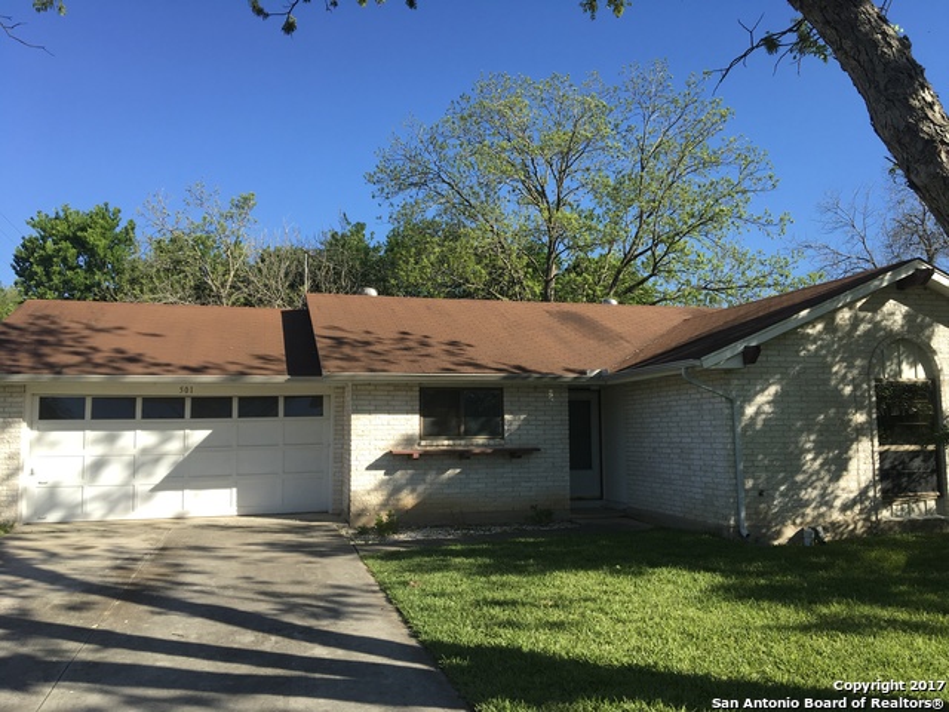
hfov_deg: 61.7
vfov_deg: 48.2
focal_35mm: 29
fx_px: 795
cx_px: 474
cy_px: 356
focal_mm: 4.15
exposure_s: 1/962
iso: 25
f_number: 2.2
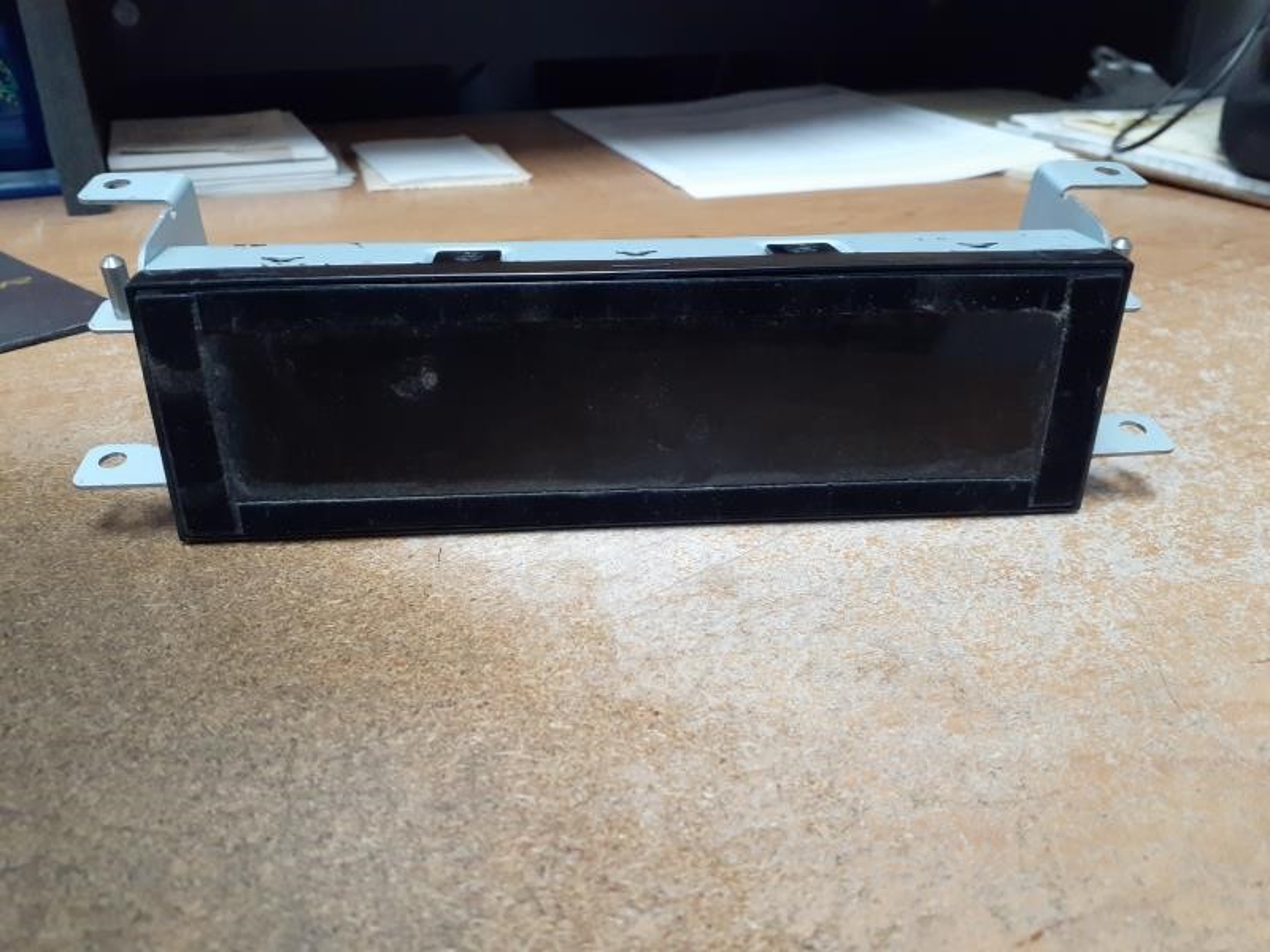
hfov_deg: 65.3
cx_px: 635
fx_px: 991
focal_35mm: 27
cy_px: 476
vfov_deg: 51.4
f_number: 1.9
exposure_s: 1/40
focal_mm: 3.6
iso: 250
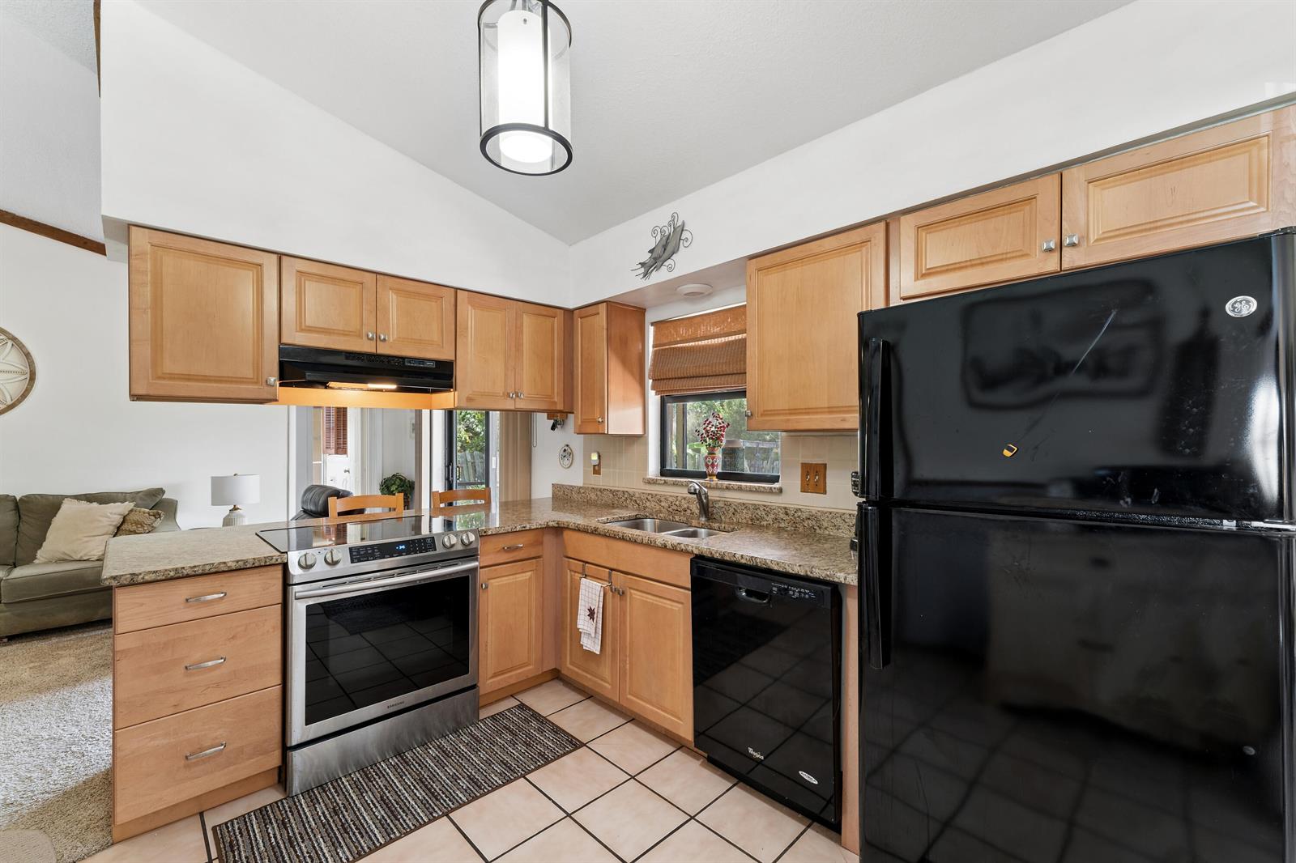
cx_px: 648
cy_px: 432
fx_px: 504
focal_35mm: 14
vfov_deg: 81.2
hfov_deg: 104.3
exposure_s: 1/1.25
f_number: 8
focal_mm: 14
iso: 200
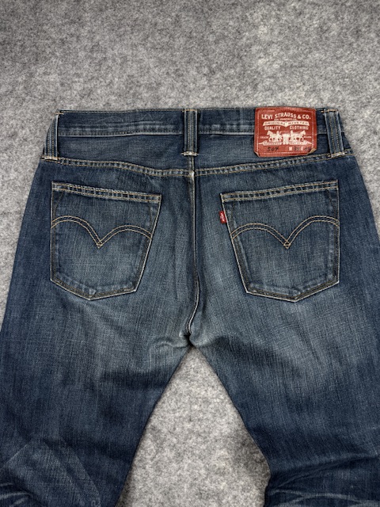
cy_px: 254
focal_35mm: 24
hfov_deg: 56.8
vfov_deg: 71.6
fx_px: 351
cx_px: 190
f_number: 1.78
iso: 50
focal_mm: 6.76
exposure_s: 1/121
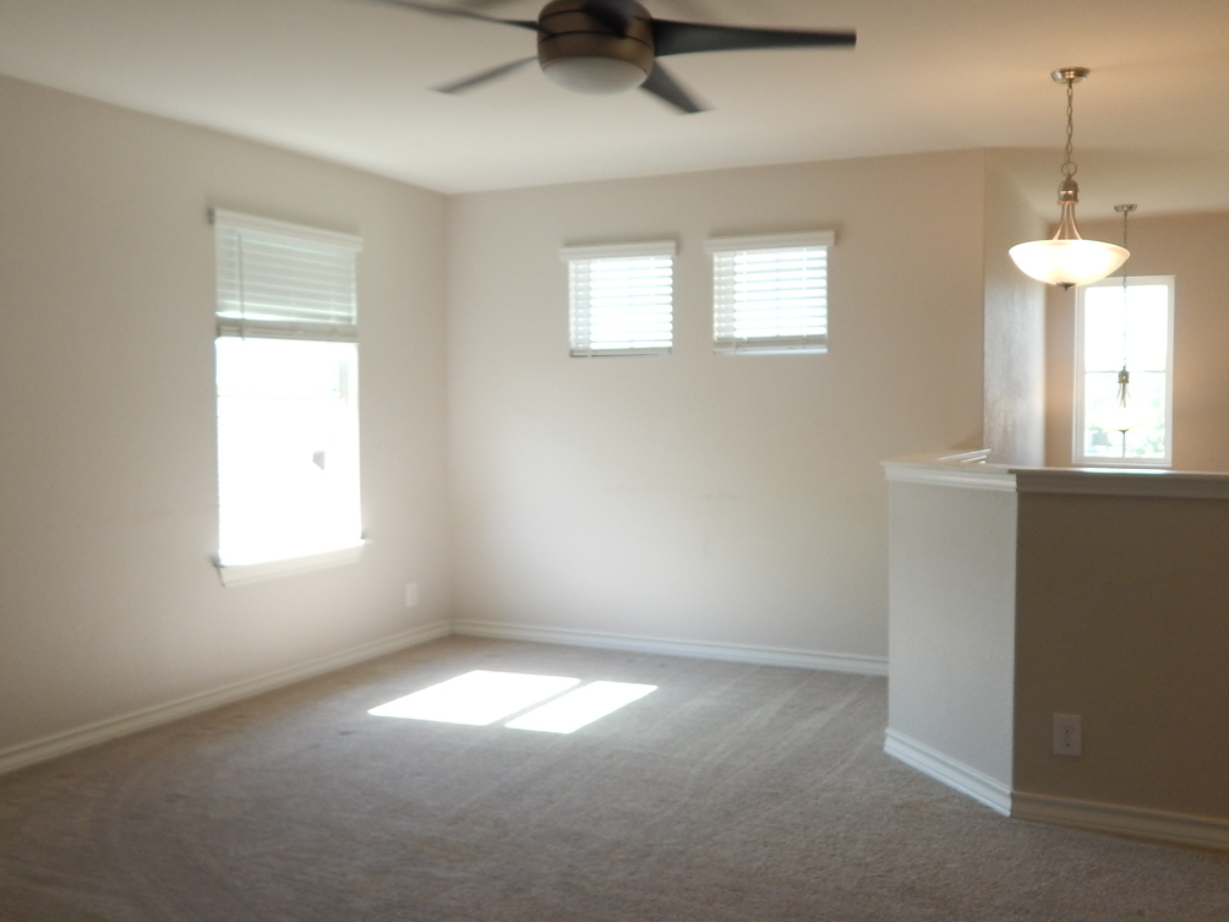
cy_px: 442
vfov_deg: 42.9
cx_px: 671
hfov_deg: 55.3
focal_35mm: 33
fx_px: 1172
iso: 125
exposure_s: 1/60
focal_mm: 4
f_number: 3
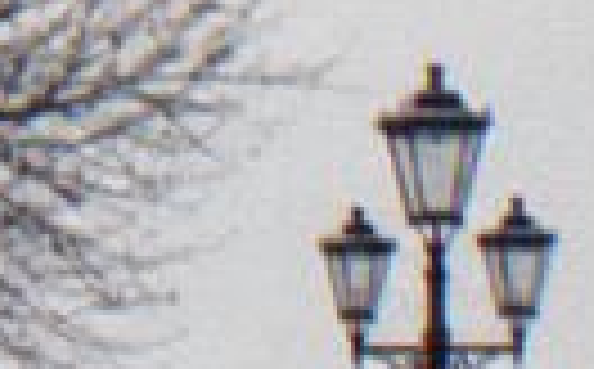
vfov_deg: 3.5
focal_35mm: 379
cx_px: -1125
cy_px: 220
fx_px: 6125
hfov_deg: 5.3
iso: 200
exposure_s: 1/800
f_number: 5.6
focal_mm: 49
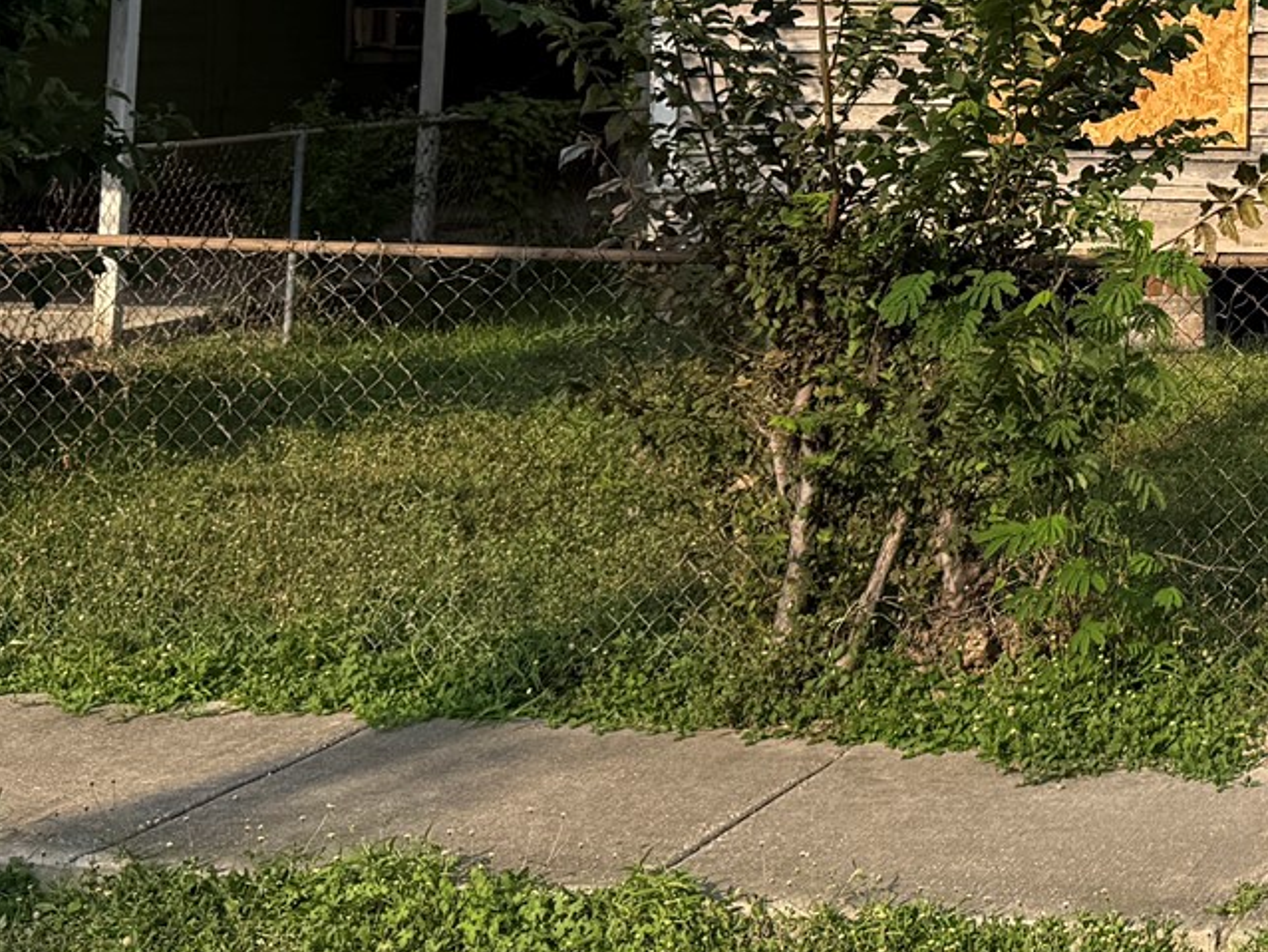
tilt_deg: +4.9
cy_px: -161
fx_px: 2822
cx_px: 1493
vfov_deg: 18.3
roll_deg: -1.4
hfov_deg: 23.3
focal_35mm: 77
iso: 80
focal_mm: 6.76
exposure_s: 1/3759
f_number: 1.78
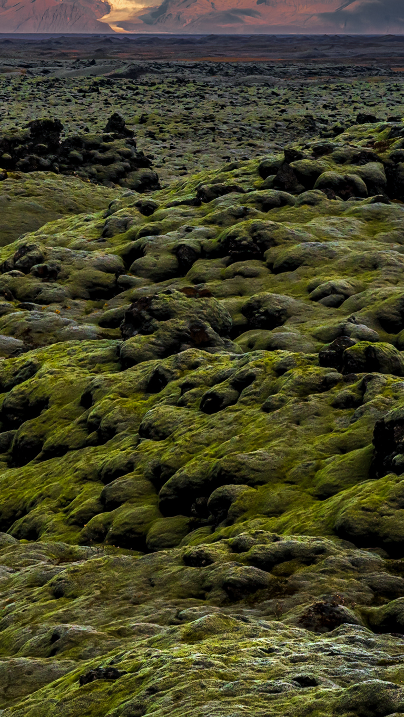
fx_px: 3237
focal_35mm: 170
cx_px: 77
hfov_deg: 7.1
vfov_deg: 12.6
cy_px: 238
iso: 250
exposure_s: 1/60
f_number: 13
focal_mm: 70
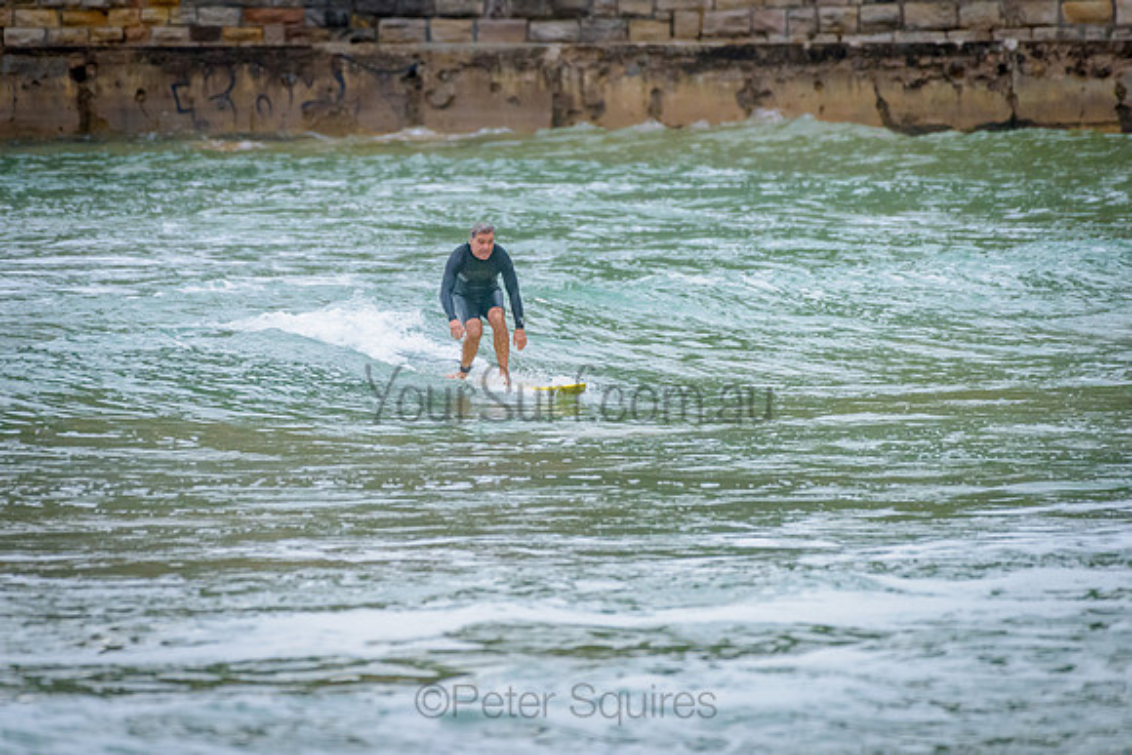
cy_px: 292
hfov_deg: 3.4
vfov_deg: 2.2
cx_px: 438
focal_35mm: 613
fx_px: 19276
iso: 2200
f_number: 5.6
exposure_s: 1/2000
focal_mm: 500
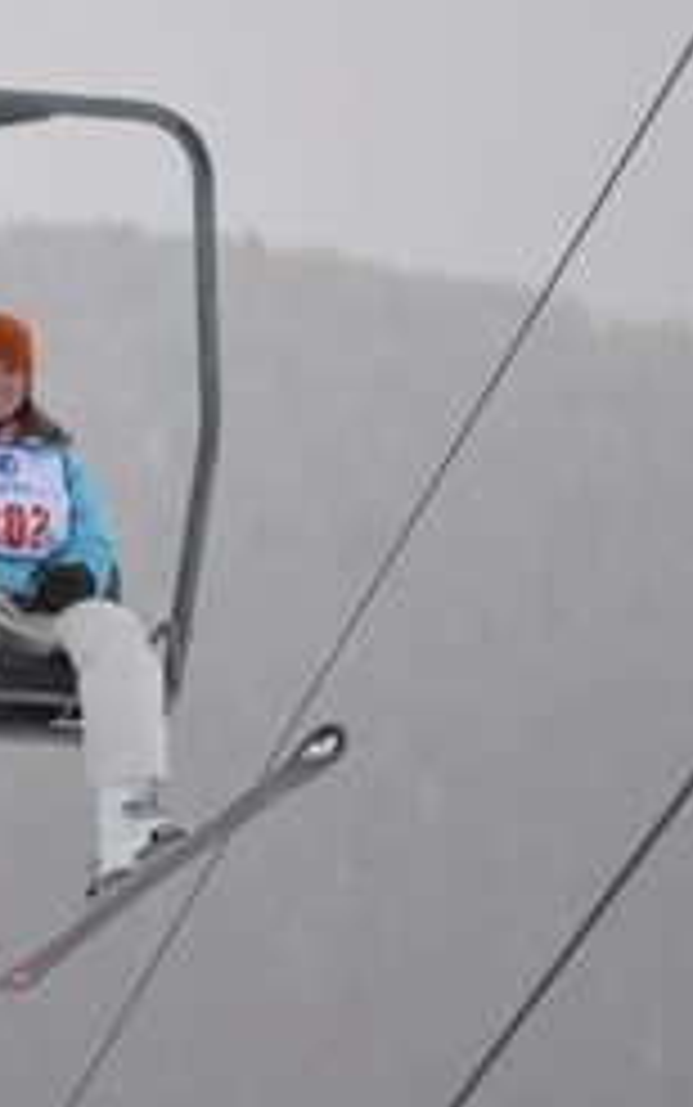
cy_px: 425
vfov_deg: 6.7
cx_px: -58
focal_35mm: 313
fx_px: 9447
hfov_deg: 4.2
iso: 200
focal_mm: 105
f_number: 5.6
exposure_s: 1/500
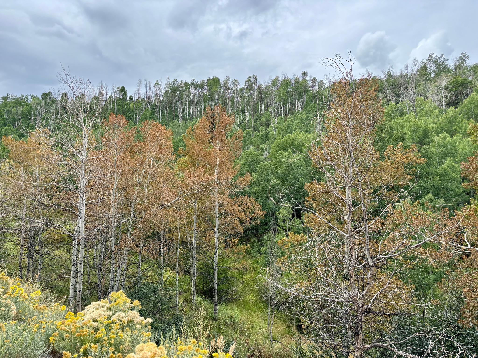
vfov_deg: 53.1
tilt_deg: +6.1
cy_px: 179
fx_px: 359
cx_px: 239
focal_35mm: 26
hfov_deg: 67.3
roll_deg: +1.4
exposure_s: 1/1399
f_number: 1.6
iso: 50
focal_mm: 5.96
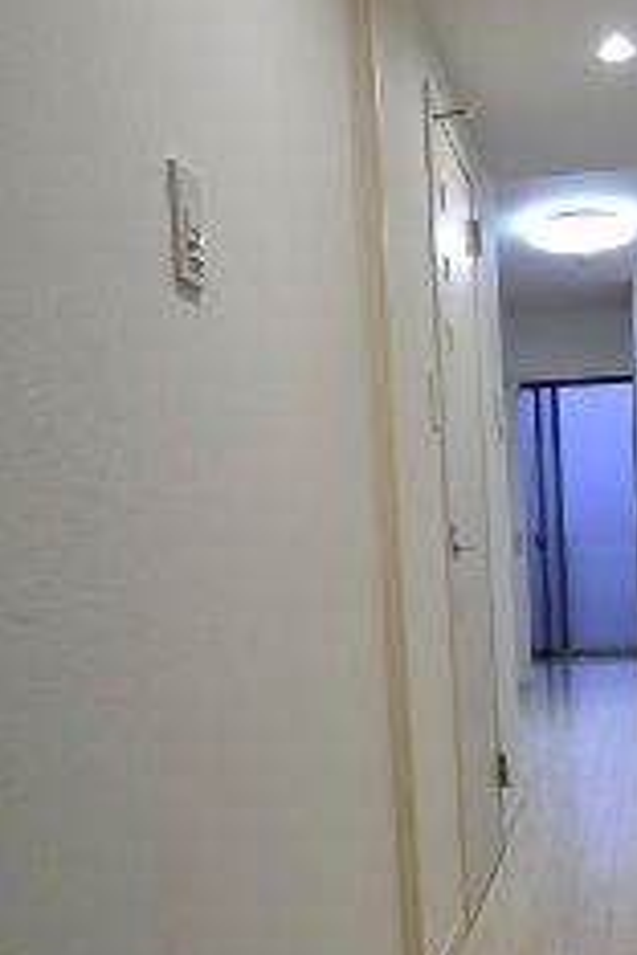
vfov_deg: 47.3
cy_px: 547
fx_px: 1088
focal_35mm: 41
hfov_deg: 31.5
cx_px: 541
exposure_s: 1/60
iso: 500
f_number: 3.5
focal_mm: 10
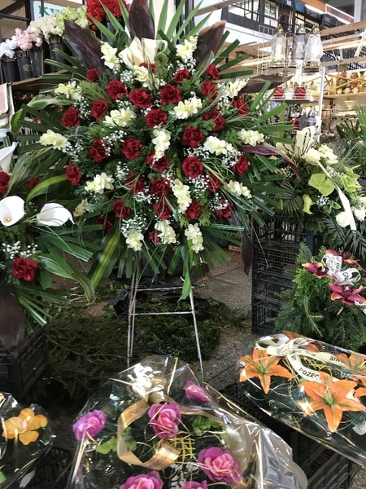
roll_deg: -1.6
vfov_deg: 63.4
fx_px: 395
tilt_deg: -11.4
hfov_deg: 49.7
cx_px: 183
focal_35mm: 28
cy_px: 244
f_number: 1.8
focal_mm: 3.99
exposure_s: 1/17
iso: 40
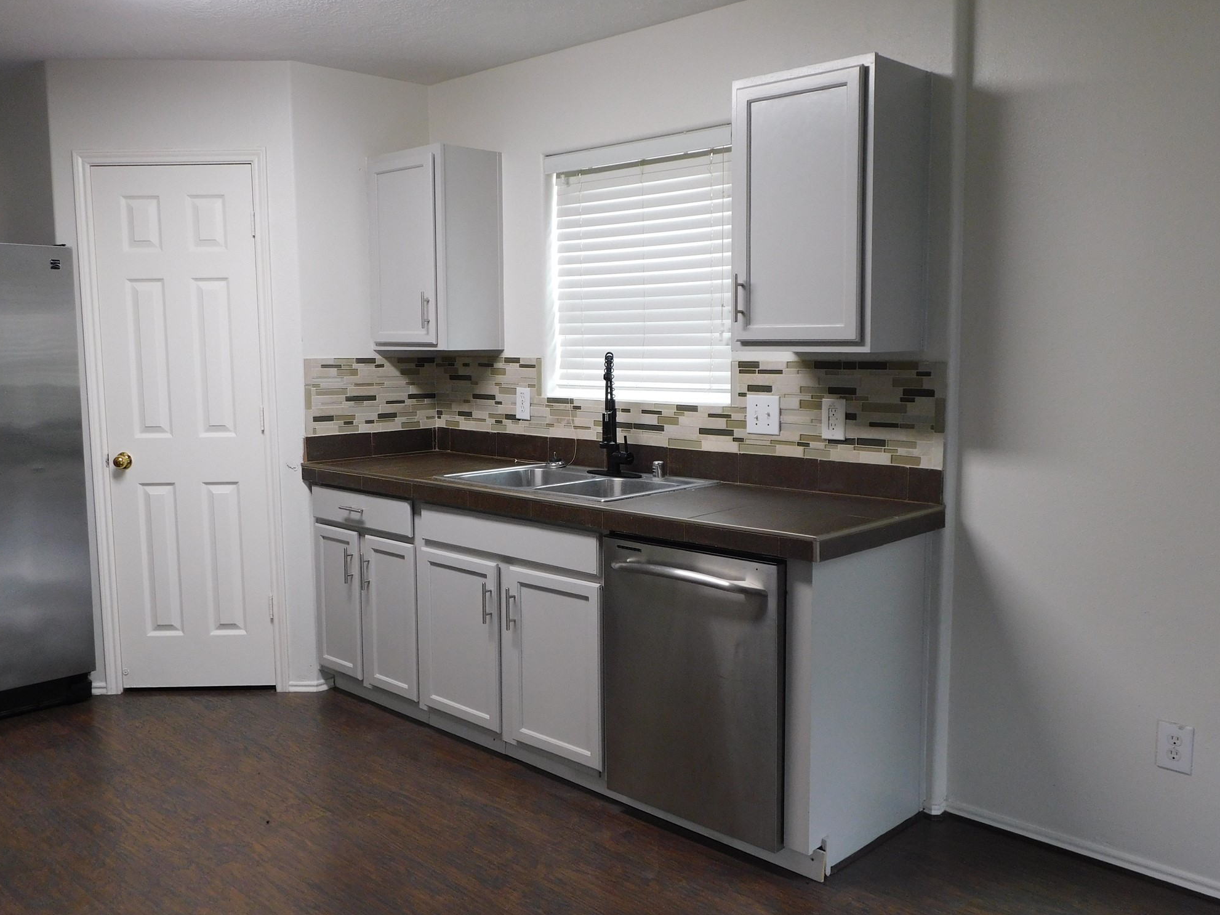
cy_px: 467
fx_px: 1092
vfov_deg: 45.4
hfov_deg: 58.3
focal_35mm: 31
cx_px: 595
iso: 250
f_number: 3.2
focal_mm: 5.3
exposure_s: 1/30
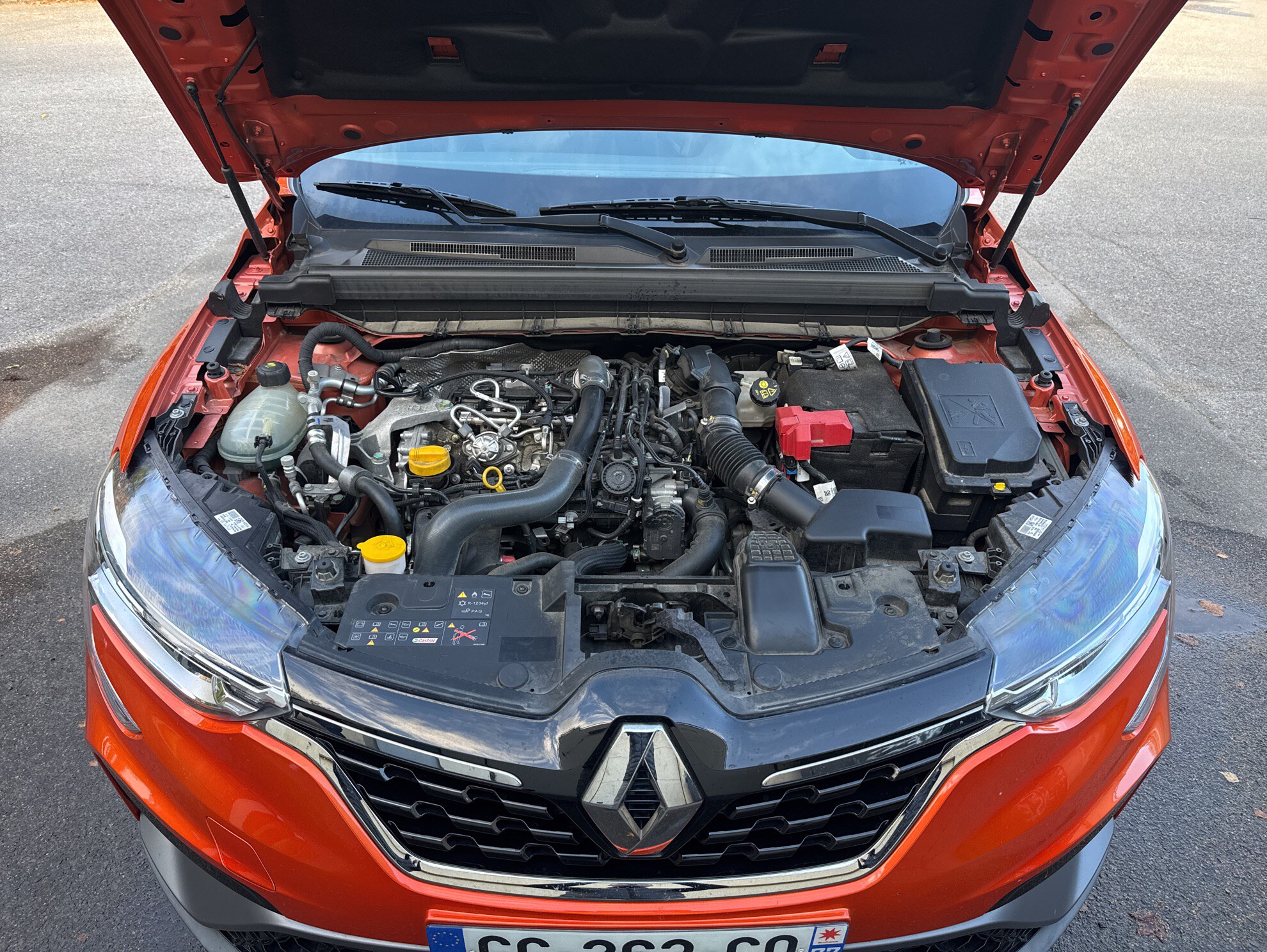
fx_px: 879
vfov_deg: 56.9
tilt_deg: -33.3
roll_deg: -0.7
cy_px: 476
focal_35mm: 24
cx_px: 634
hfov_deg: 71.6
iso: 125
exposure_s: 1/219
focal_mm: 6.76
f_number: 1.78
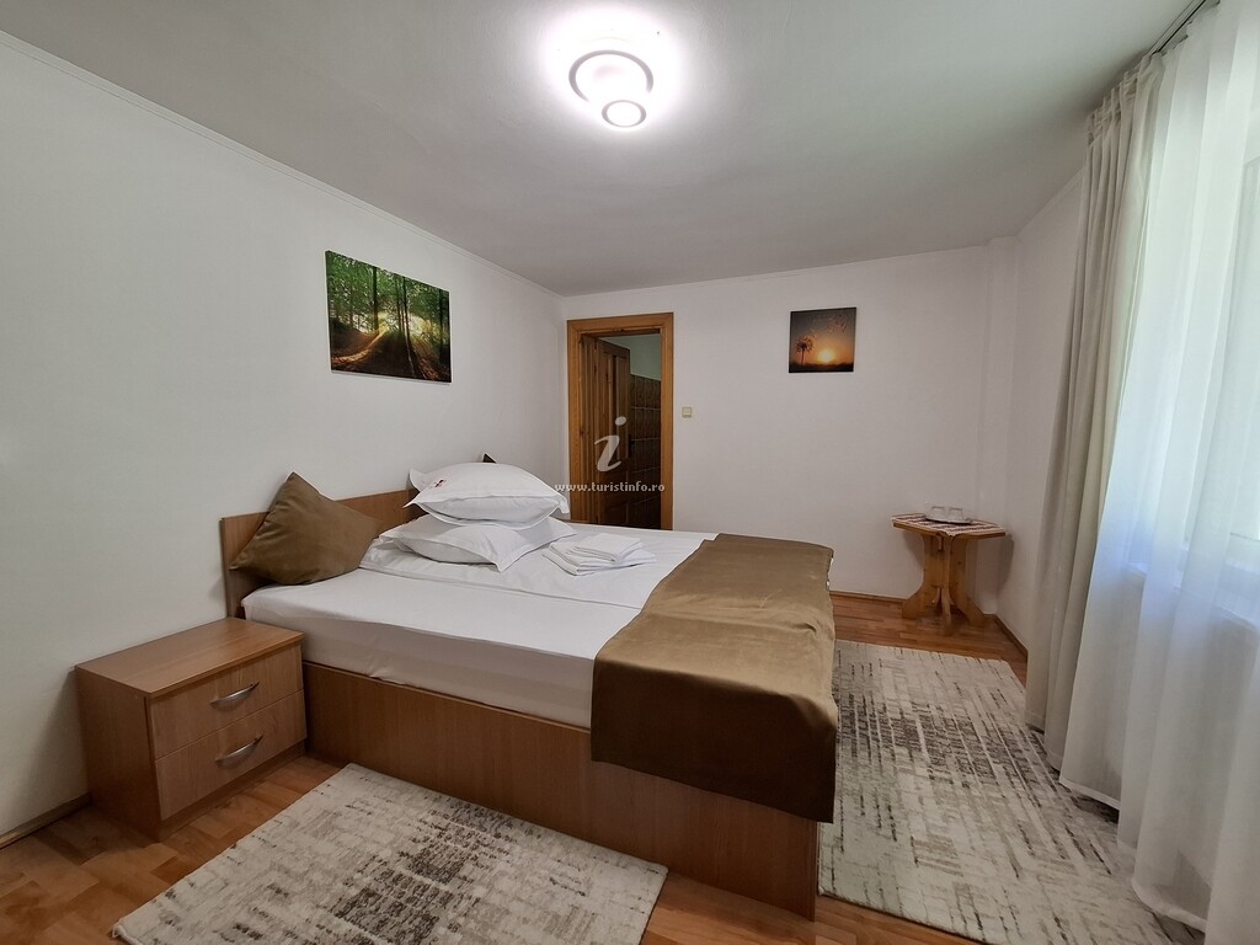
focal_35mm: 13
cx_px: 630
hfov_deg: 106.2
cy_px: 472
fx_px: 473
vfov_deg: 89.9
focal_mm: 1.74
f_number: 2.2
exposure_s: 1/60
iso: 40
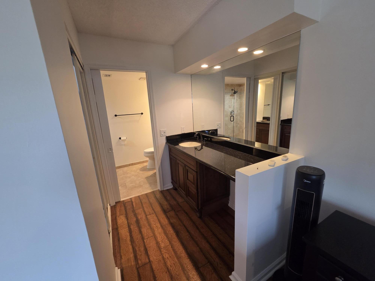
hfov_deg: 106.2
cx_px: 188
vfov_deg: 89.9
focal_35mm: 13
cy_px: 140
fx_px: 141
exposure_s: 1/60
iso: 320
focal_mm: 2.2
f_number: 2.2
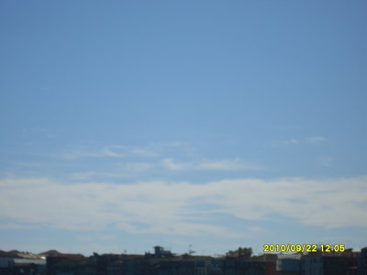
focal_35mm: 114
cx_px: 184
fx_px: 1209
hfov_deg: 17.3
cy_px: 138
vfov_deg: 13.0
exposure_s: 1/1500
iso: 80
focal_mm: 18.9
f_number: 5.2
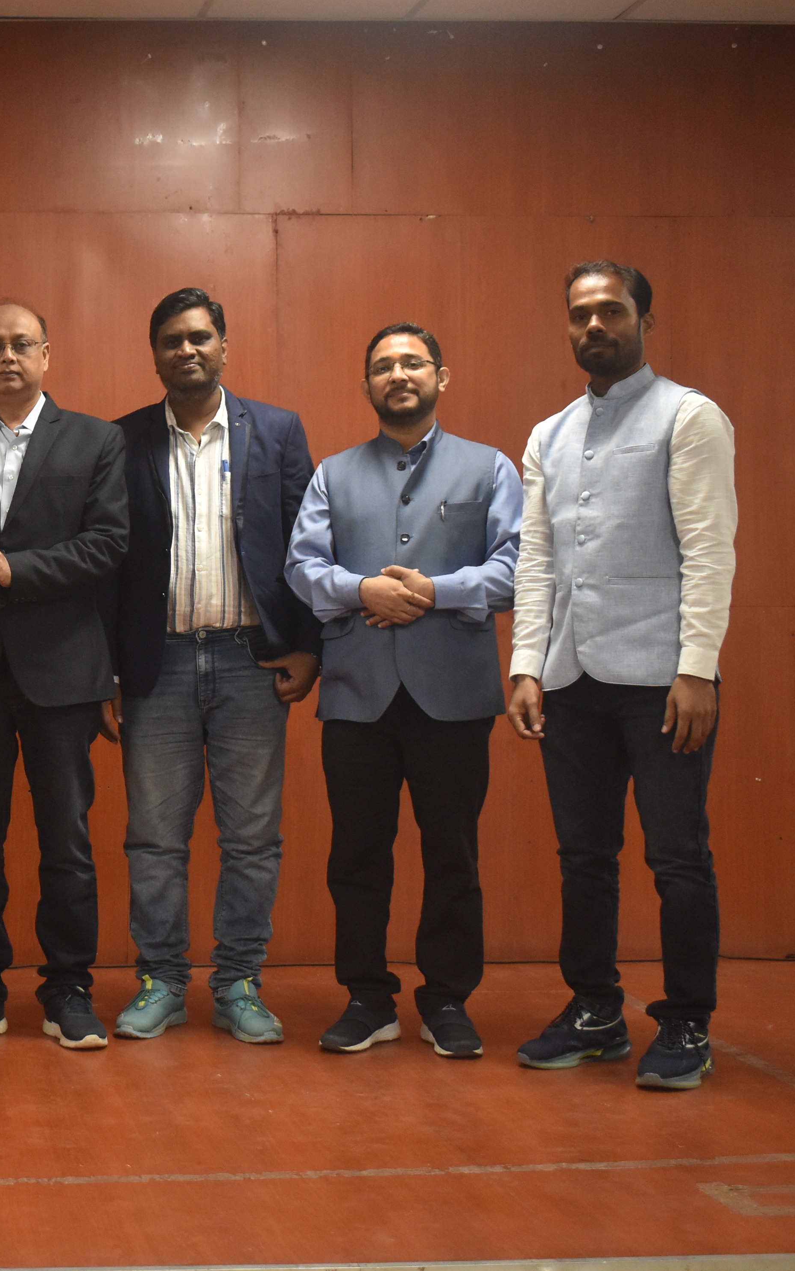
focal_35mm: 60
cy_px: 633
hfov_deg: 20.3
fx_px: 2080
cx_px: -143
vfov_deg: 34.0
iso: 1600
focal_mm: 26
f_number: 4
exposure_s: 1/100
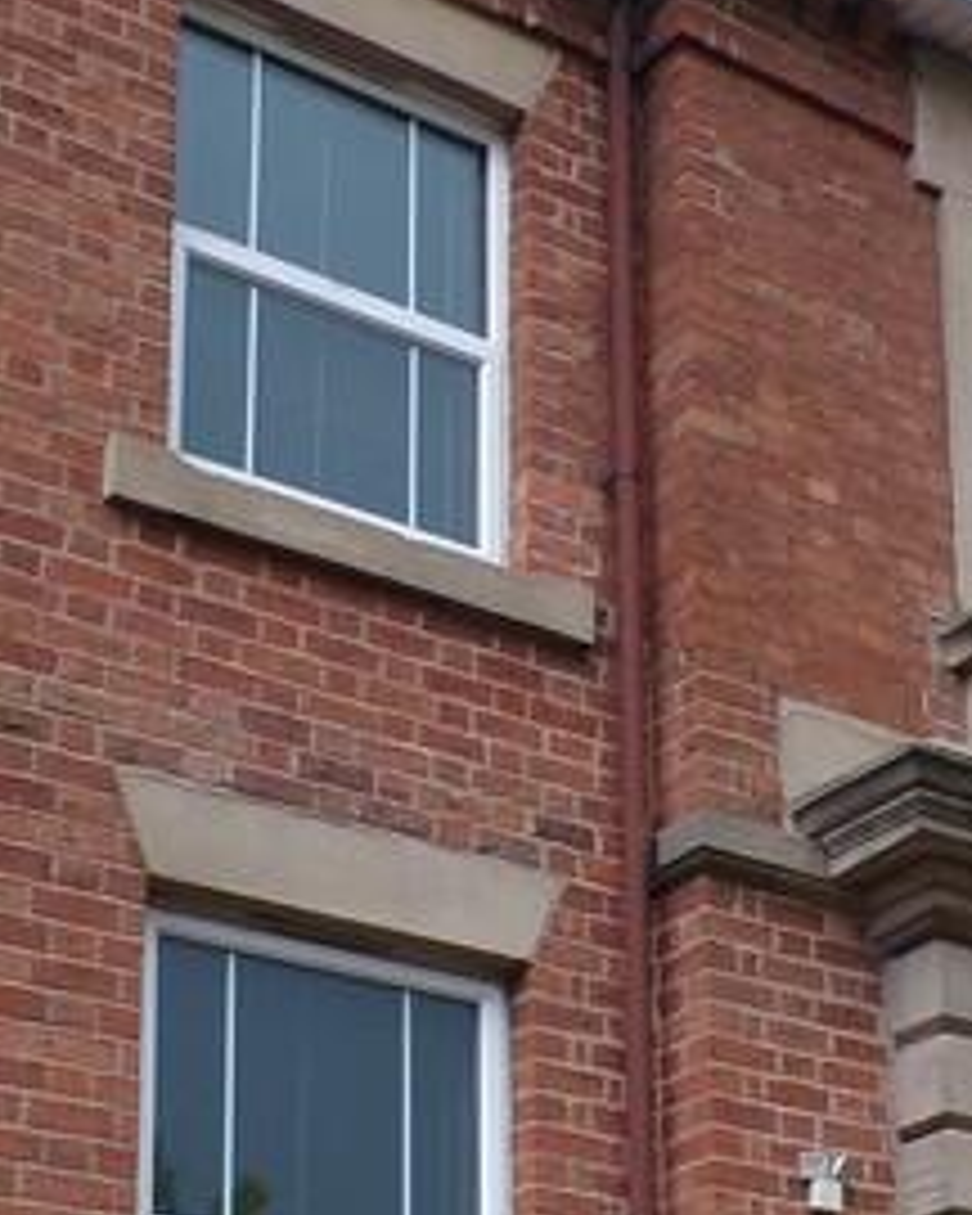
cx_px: 1076
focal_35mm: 89
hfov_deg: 16.7
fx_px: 3200
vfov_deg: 20.8
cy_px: 1224
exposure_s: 1/280
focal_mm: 4.3
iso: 100
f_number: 4.4
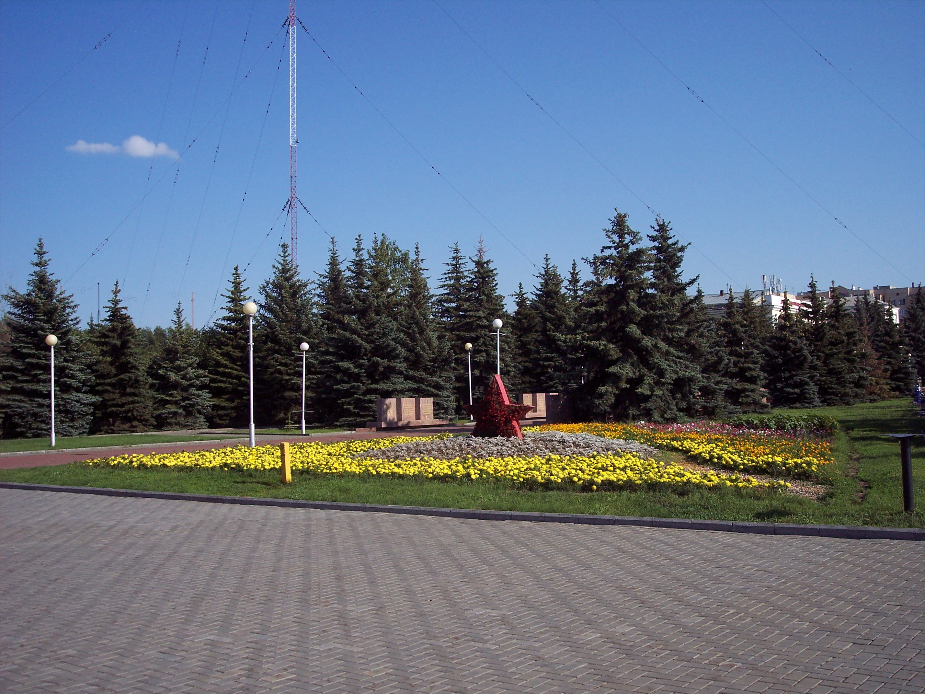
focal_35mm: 39
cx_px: 462
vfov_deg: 36.8
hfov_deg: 47.9
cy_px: 347
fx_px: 1042
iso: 100
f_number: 5.6
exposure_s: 1/500
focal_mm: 8
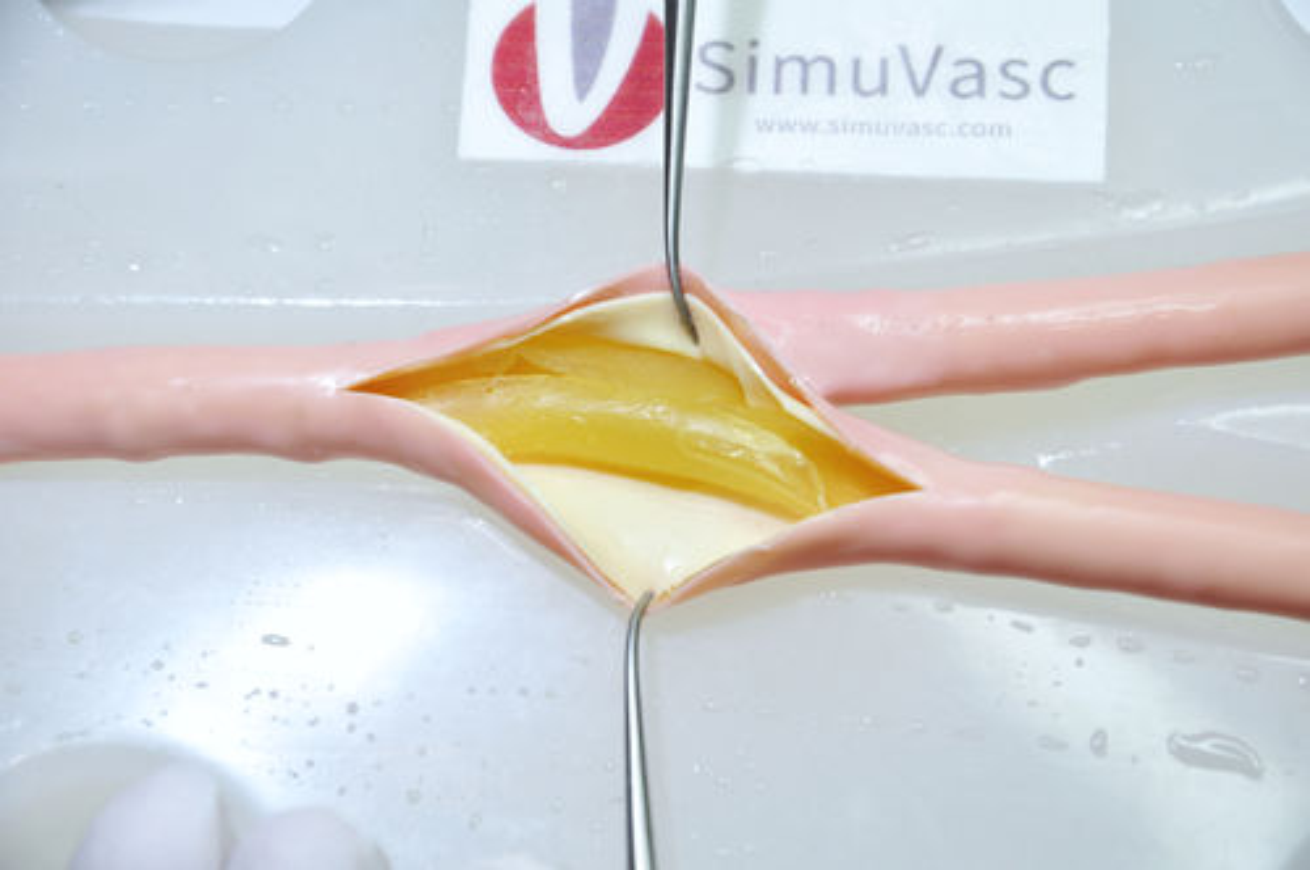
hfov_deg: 13.1
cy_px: 435
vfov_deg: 8.7
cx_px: 655
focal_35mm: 158
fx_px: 5724
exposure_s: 1/50
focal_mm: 105
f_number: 8
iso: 200
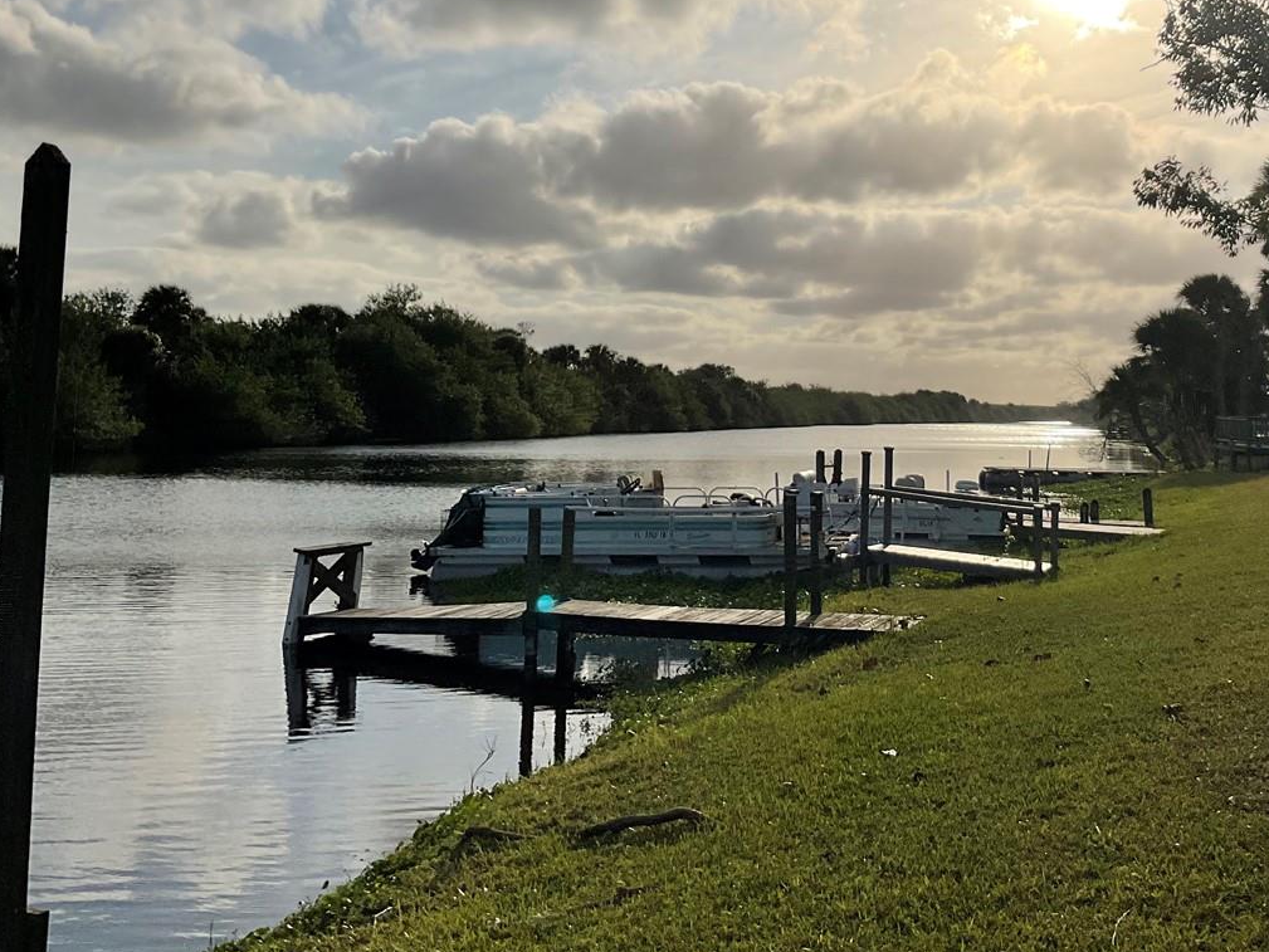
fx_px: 1687
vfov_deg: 31.2
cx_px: 817
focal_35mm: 46
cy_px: 283
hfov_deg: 40.8
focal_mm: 3
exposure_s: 1/8621
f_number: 1.8
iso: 16
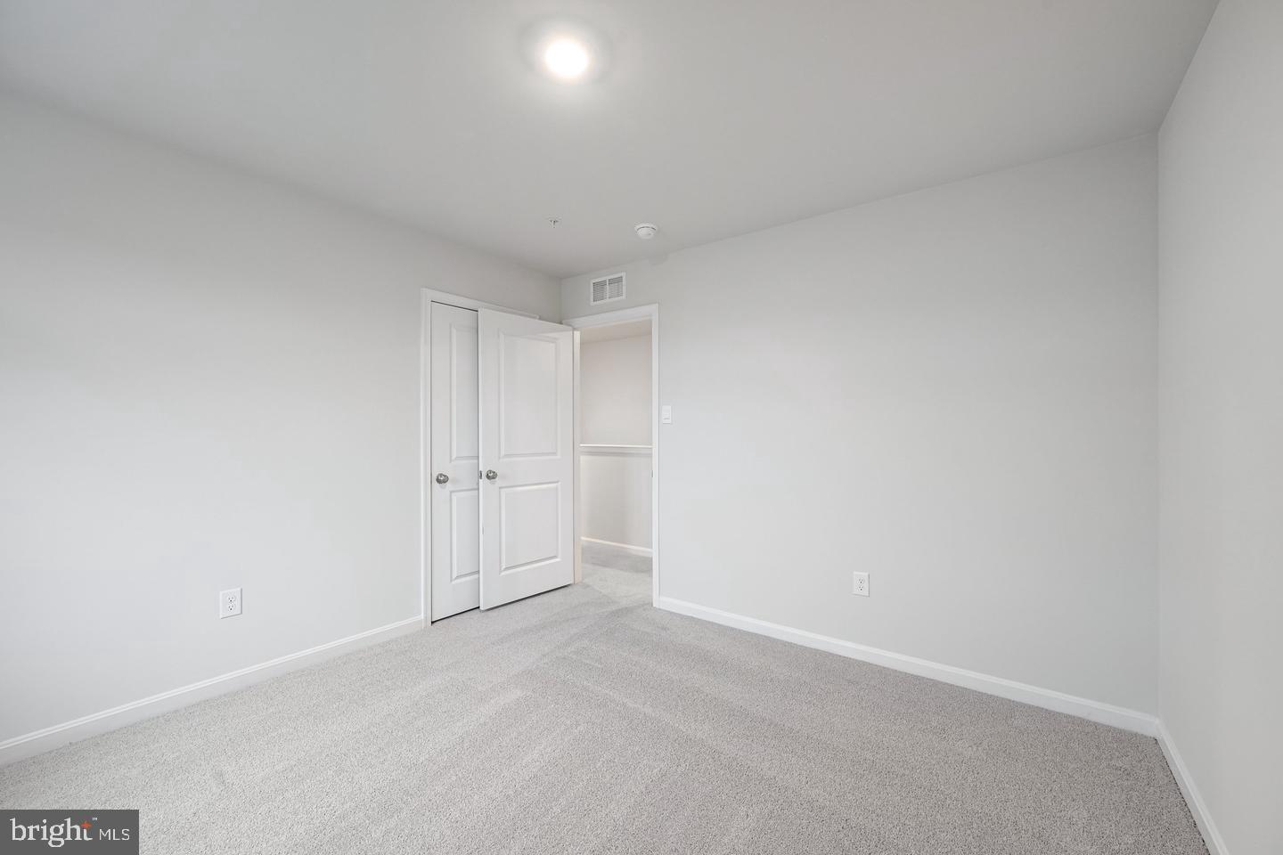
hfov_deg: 104.3
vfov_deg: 81.2
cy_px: 428
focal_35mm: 14
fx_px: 499
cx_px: 642
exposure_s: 1/10
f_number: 8
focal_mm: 14
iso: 400
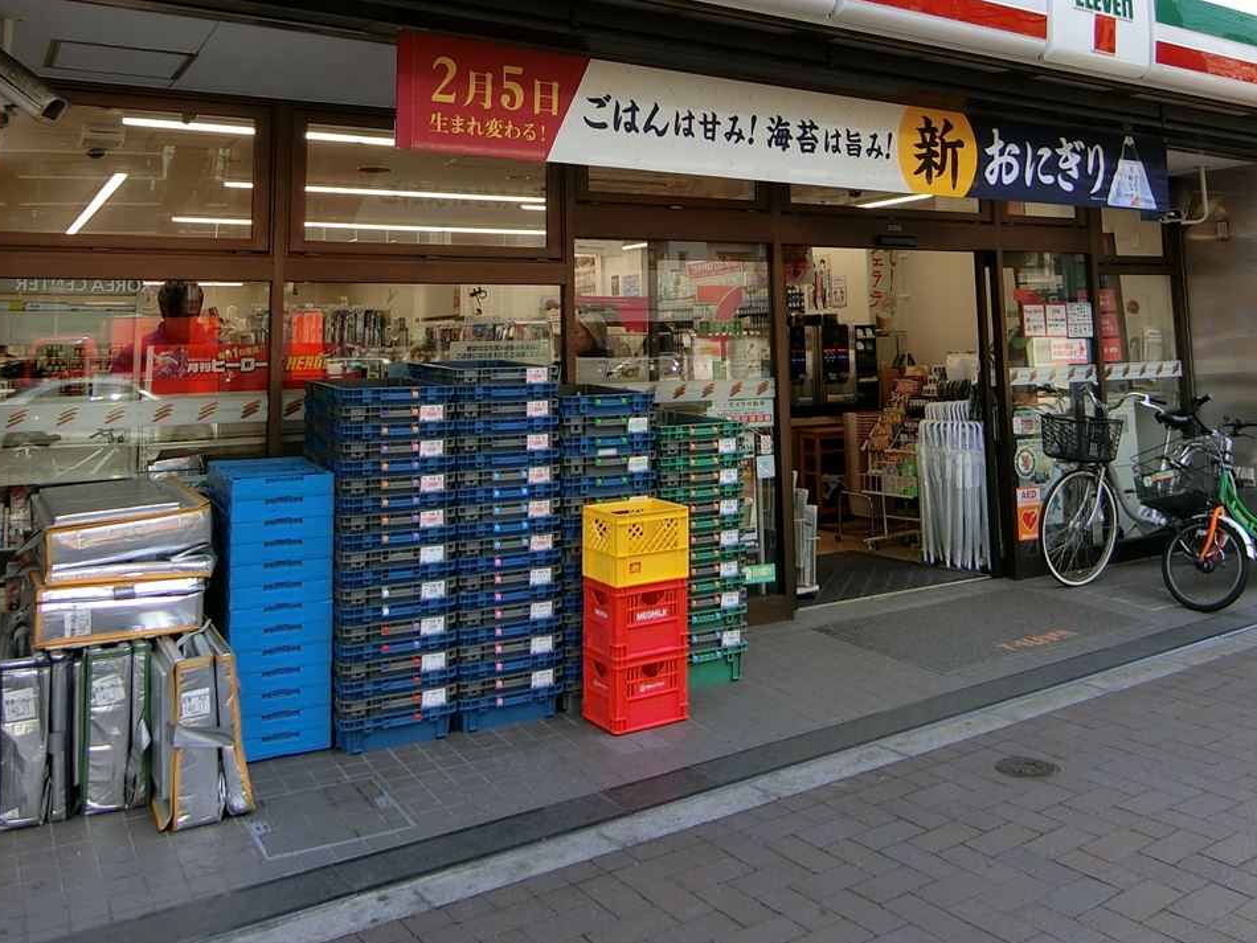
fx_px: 1162
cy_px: 201
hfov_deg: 56.8
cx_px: 664
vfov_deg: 42.4
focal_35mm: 32
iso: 80
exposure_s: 1/160
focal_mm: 4.06
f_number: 2.7
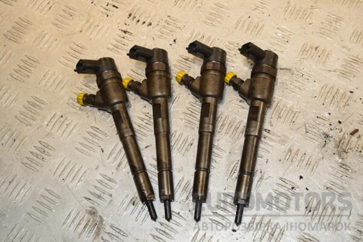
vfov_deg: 28.1
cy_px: 121
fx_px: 484
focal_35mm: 48
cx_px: 182
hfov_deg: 41.1
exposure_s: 1/200
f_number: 7.1
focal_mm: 32
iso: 800
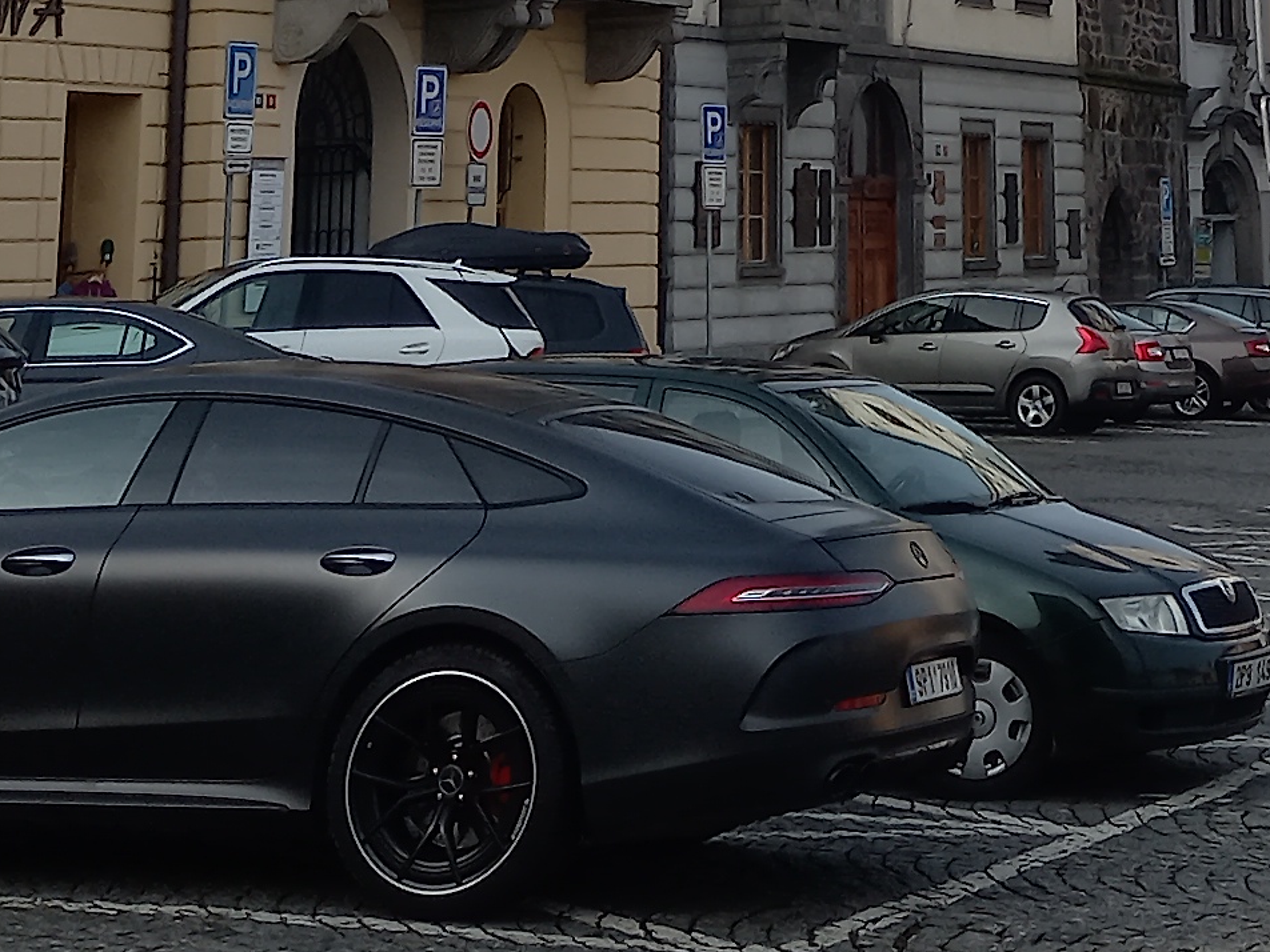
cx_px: 1253
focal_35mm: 105
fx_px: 3852
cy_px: -881
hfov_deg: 18.3
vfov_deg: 12.6
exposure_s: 1/579
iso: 32
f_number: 2
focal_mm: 4.6
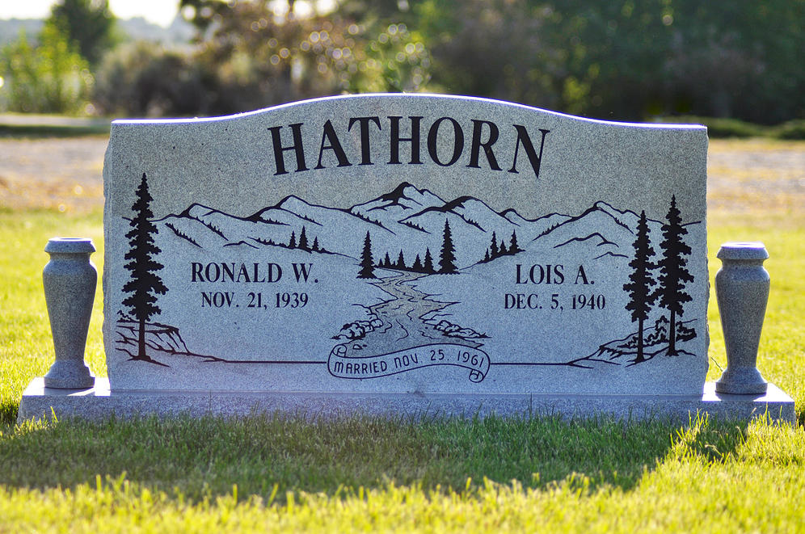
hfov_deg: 15.2
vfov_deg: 10.1
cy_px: 267
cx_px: 402
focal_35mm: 135
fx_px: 3014
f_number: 4
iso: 200
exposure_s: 1/1000
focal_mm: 90
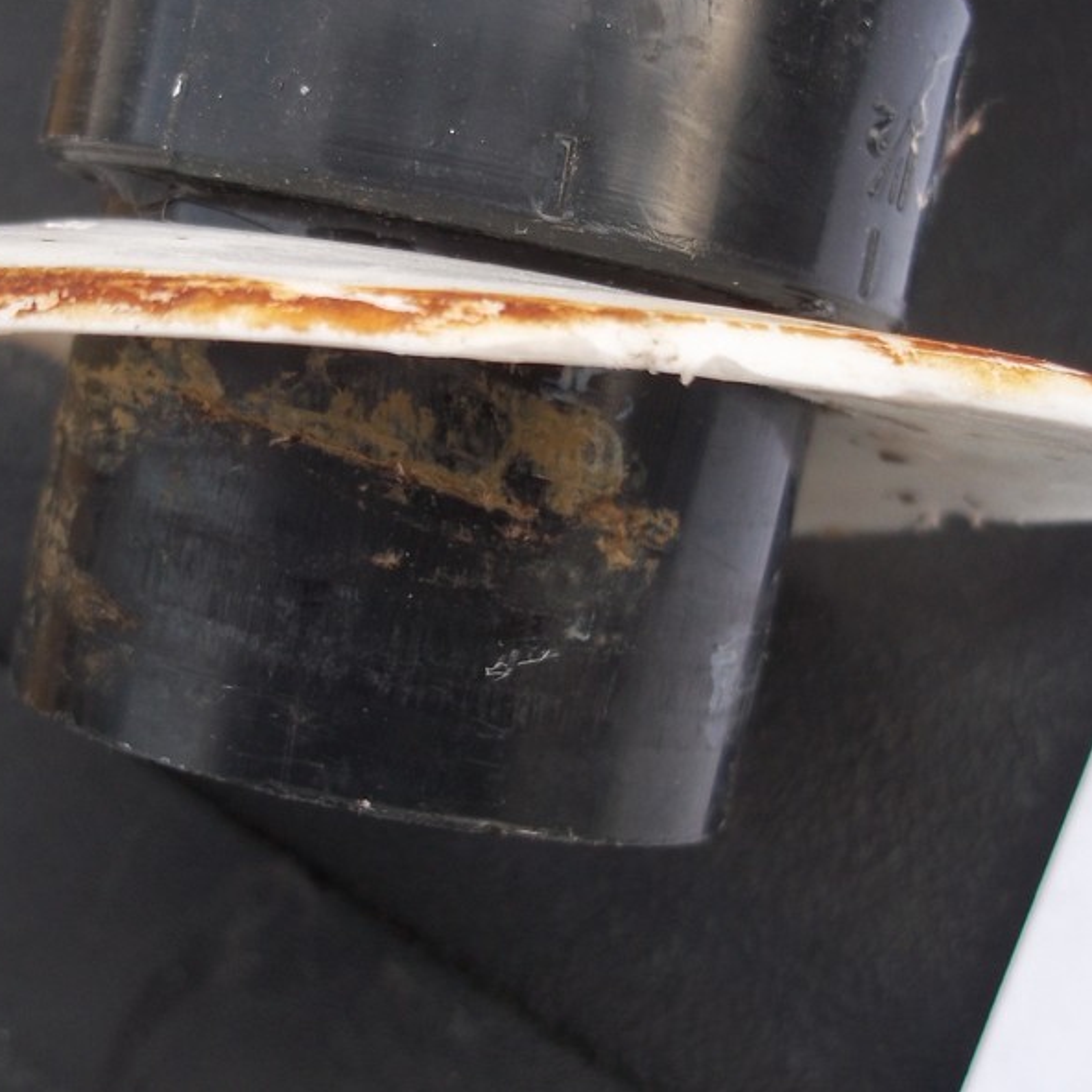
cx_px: 446
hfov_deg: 39.0
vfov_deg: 39.2
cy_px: 540
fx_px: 1535
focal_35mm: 43
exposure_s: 1/80
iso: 80
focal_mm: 6.5
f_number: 3.1
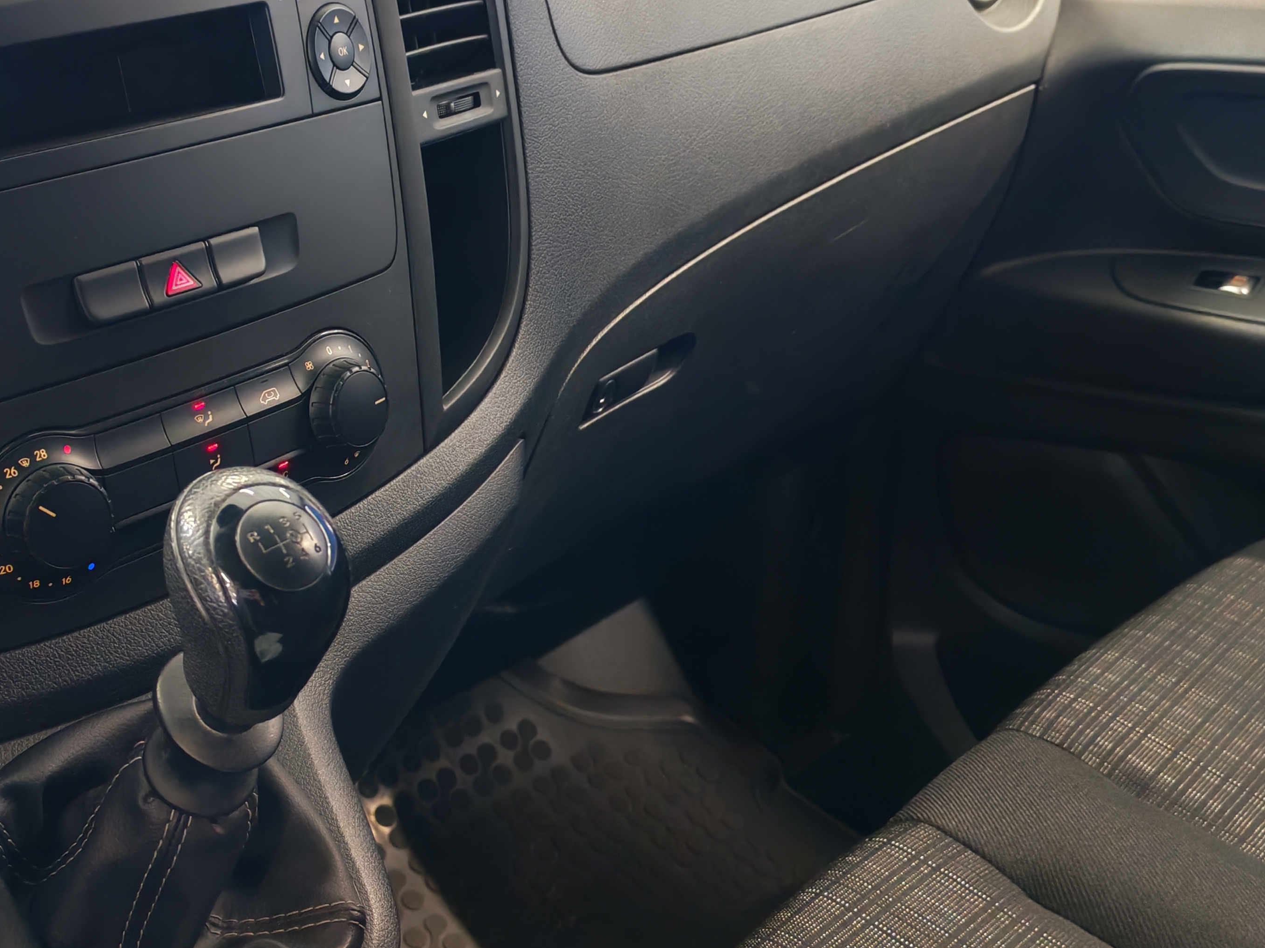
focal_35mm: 47
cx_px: 449
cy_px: 374
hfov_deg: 40.1
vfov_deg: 30.8
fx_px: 1717
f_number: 1.9
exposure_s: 1/50
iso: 953
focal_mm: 6.12
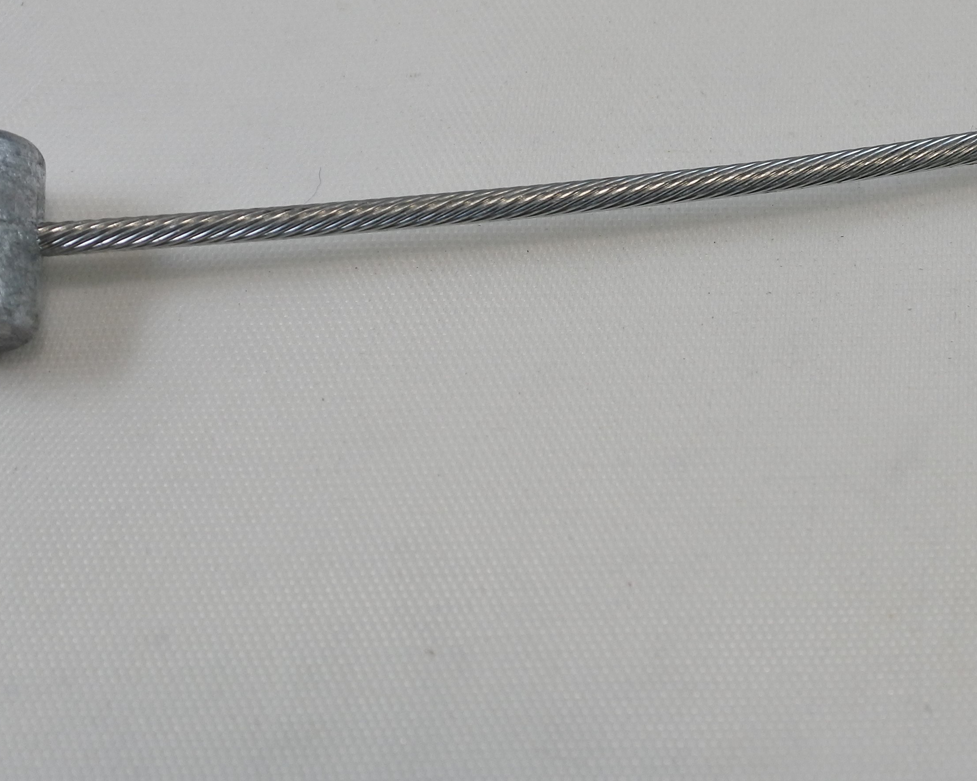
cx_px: 727
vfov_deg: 27.6
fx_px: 1561
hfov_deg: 34.1
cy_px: 182
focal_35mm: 54
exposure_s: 1/250
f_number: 3.8
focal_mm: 11.2
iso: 250
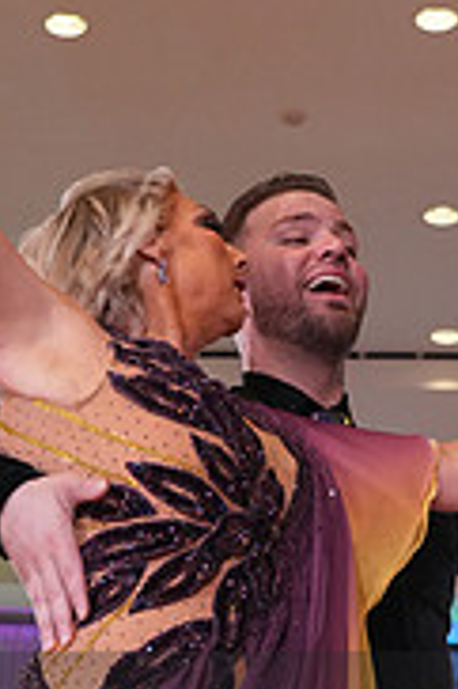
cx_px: 146
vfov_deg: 17.2
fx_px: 2199
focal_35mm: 115
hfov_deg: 11.9
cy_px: 780
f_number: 4
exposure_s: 1/500
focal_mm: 36
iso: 2500
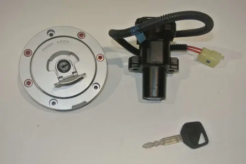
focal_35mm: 39
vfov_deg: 34.3
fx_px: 267
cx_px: 123
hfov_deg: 49.5
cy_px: 82
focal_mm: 14.5
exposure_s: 1/60
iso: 200
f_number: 4
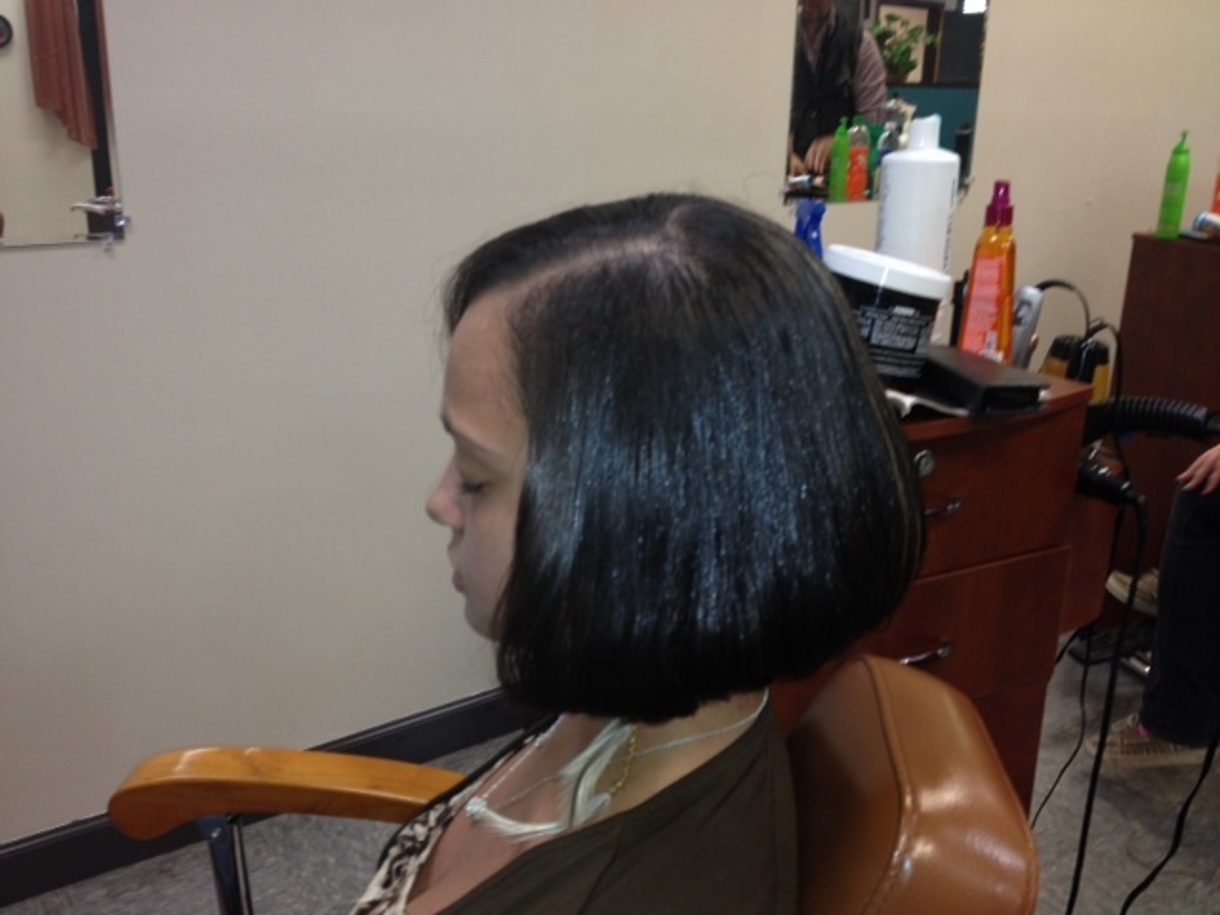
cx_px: 610
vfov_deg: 40.7
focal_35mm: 35
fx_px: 1234
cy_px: 458
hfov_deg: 52.6
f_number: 2.4
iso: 64
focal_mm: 4.28
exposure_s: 1/20
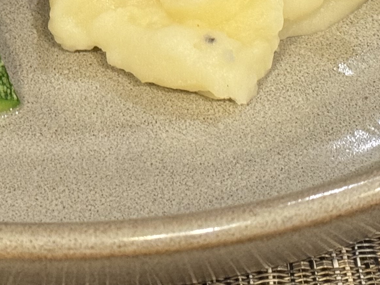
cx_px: 79
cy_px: -121
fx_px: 1822
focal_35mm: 166
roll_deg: +0.9
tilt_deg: -36.8
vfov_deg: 8.8
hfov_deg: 11.9
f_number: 1.78
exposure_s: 1/40
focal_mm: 6.76
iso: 400
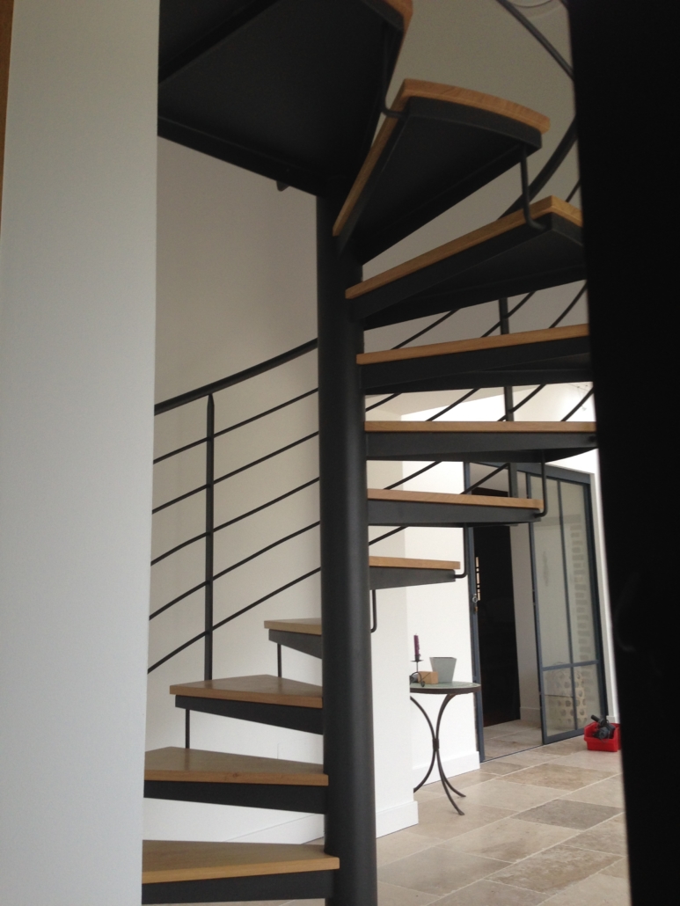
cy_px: 453
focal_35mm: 33
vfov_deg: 55.3
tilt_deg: +11.5
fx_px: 864
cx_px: 340
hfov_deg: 43.0
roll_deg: -1.1
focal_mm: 4.12
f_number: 2.4
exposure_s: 1/60
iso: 64
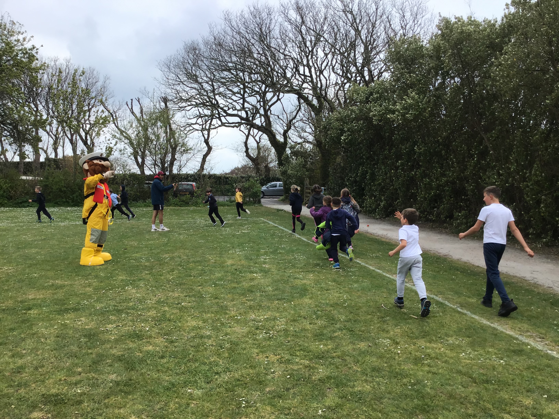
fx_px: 501
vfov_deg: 45.4
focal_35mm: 31
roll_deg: +0.0
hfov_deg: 58.4
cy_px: 210
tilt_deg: -0.5
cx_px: 280
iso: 25
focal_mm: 3.3
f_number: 2.4
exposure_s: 1/769
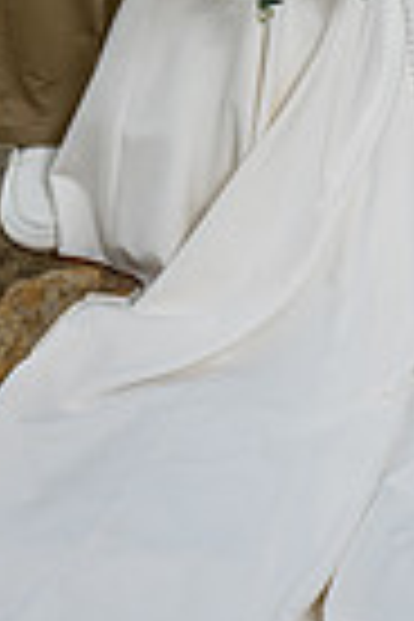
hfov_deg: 12.0
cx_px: 194
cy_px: -220
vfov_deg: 16.8
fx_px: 1966
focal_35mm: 114
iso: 100
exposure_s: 1/250
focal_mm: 35
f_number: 8
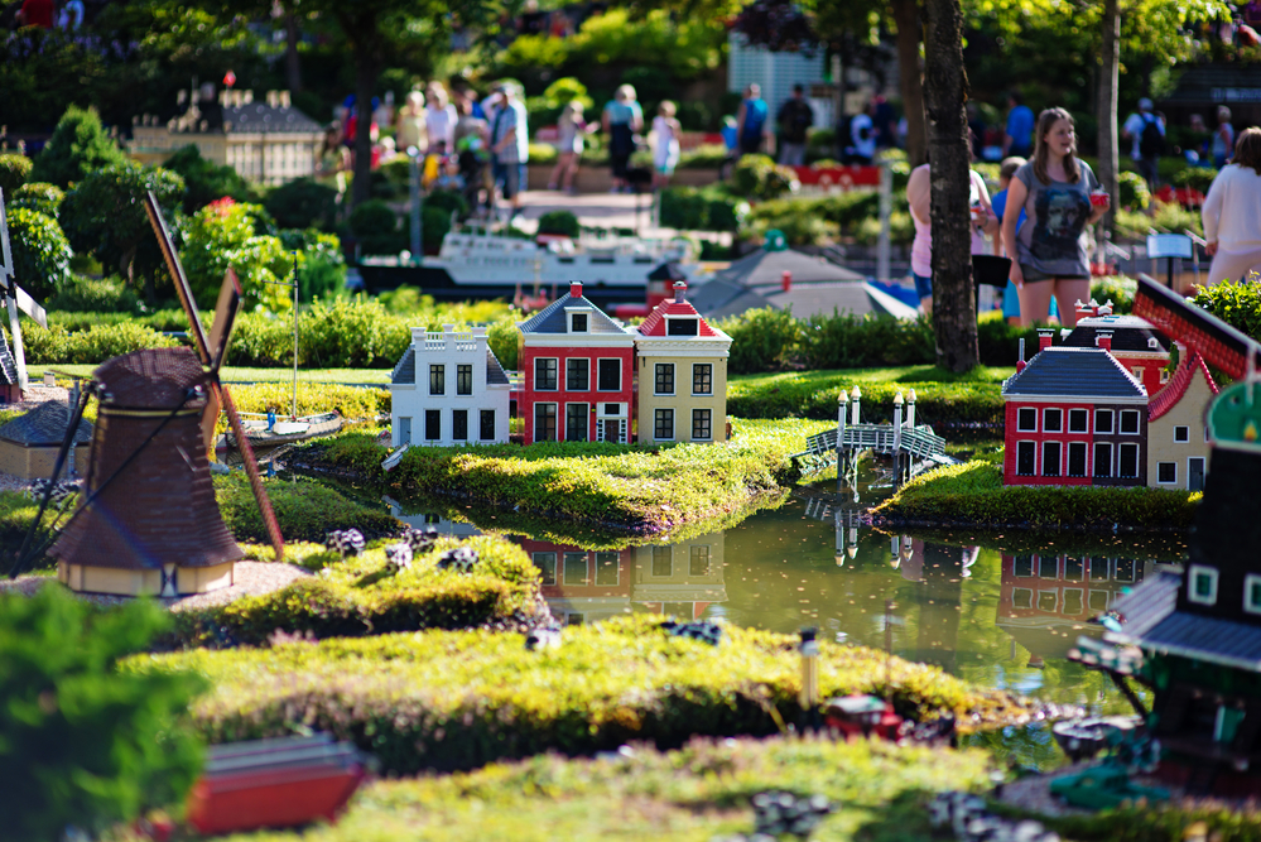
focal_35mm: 85
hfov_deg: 23.9
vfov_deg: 16.1
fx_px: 2979
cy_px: 421
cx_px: 630
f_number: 1.8
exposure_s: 1/2500
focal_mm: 85
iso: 100
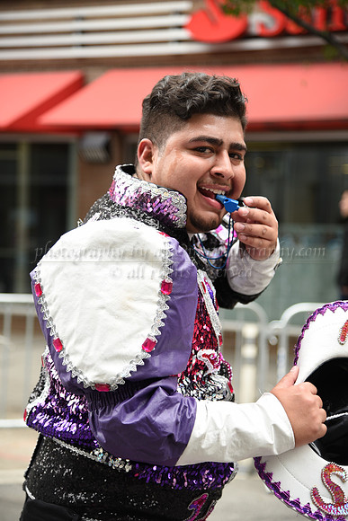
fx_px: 1188
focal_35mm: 82
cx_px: 174
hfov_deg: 16.7
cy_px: 260
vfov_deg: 24.8
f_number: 4
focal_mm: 82
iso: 400
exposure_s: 1/400
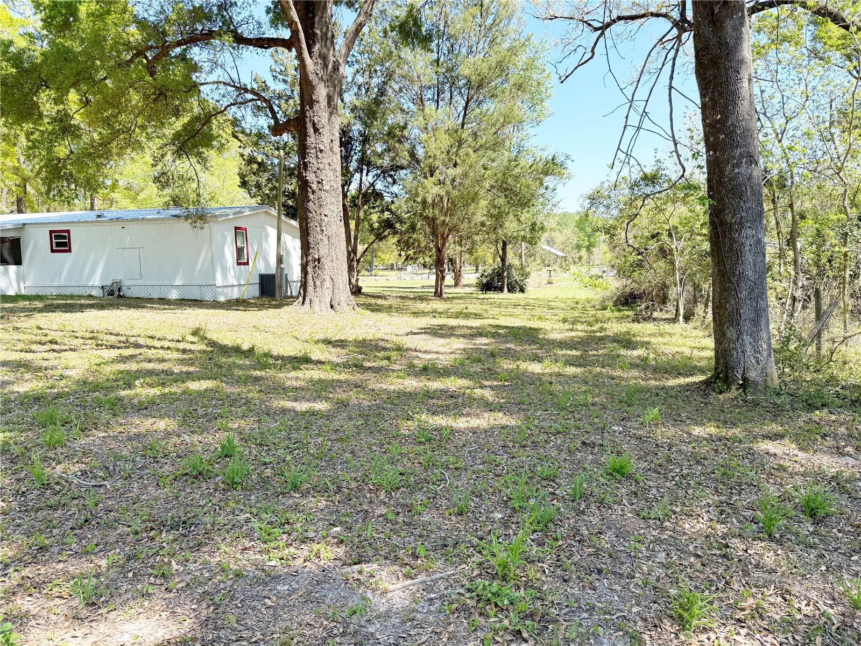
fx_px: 597
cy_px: 323
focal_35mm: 24
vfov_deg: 56.8
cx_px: 430
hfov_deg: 71.6
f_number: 1.78
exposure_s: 1/1618
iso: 100
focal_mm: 6.76
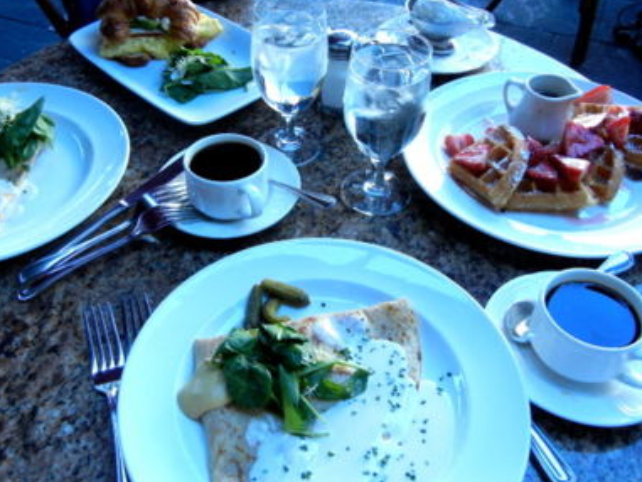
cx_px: 270
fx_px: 686
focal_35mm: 37
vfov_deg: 38.7
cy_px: 222
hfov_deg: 49.9
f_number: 3.5
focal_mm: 5.4
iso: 160
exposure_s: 1/69.4
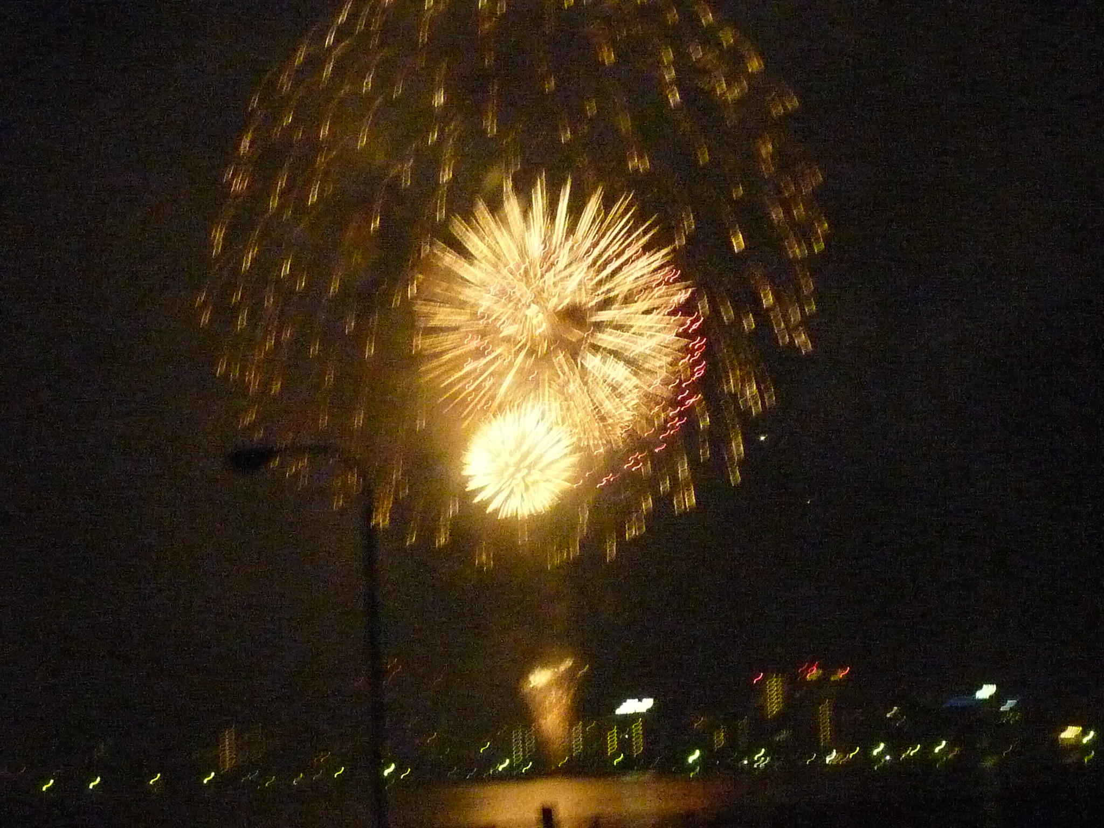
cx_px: 552
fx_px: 3604
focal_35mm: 113
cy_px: 414
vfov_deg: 13.1
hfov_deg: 17.4
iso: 1250
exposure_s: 1/10
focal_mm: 10.3
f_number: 4
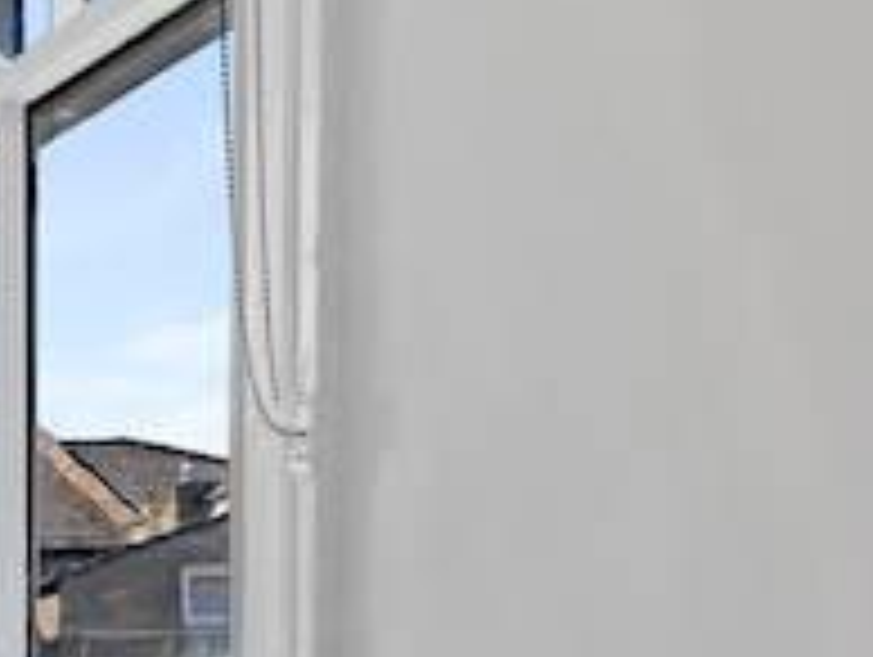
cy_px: 907
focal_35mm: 76
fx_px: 1919
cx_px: -1026
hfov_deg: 16.6
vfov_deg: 17.9
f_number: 11
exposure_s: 1/15
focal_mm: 15
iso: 100
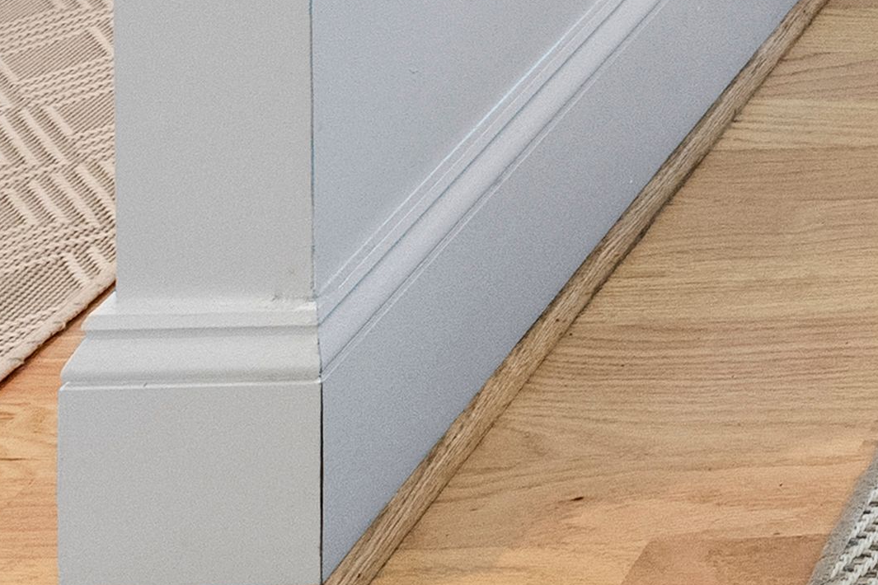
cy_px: -1225
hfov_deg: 16.5
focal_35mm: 79
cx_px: 1914
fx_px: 1927
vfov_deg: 10.8
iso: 1250
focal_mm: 12
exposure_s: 1/25
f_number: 5
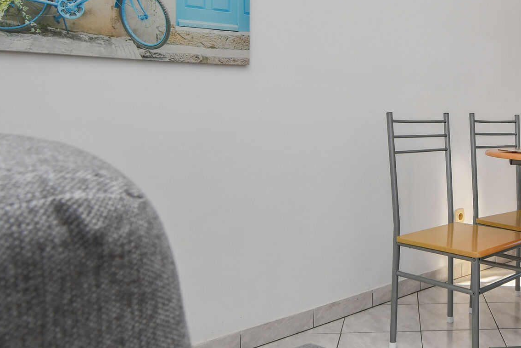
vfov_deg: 35.3
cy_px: 94
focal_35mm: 37
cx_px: 460
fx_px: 536
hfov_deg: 47.1
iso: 160
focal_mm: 10
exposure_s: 1/160
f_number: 9
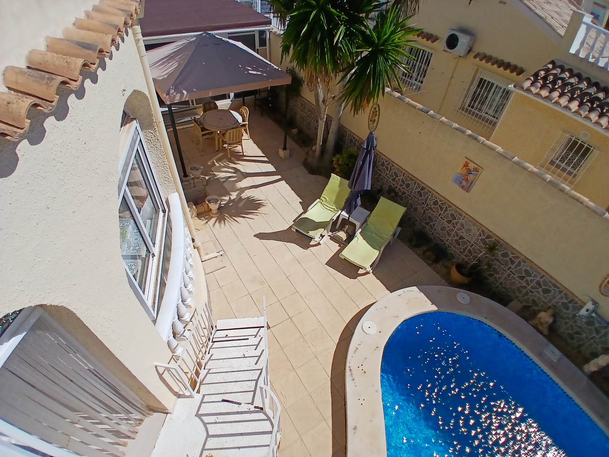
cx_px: 304
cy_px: 228
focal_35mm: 17
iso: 50
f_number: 2.2
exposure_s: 1/3731
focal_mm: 1.4
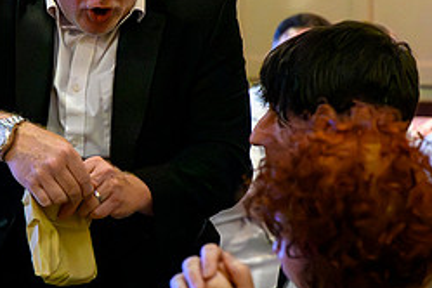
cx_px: 49
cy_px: 160
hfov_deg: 12.5
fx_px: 1956
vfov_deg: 8.4
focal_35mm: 163
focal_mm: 70
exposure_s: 1/400
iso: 51200
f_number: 4
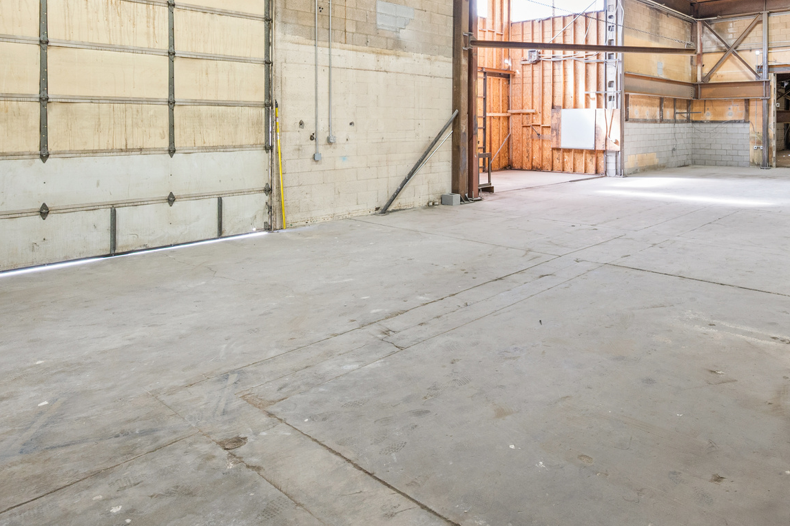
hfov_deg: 69.2
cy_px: 123
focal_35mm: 25
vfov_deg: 48.9
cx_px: 538
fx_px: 548
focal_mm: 14
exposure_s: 1/13
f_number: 7.1
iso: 500
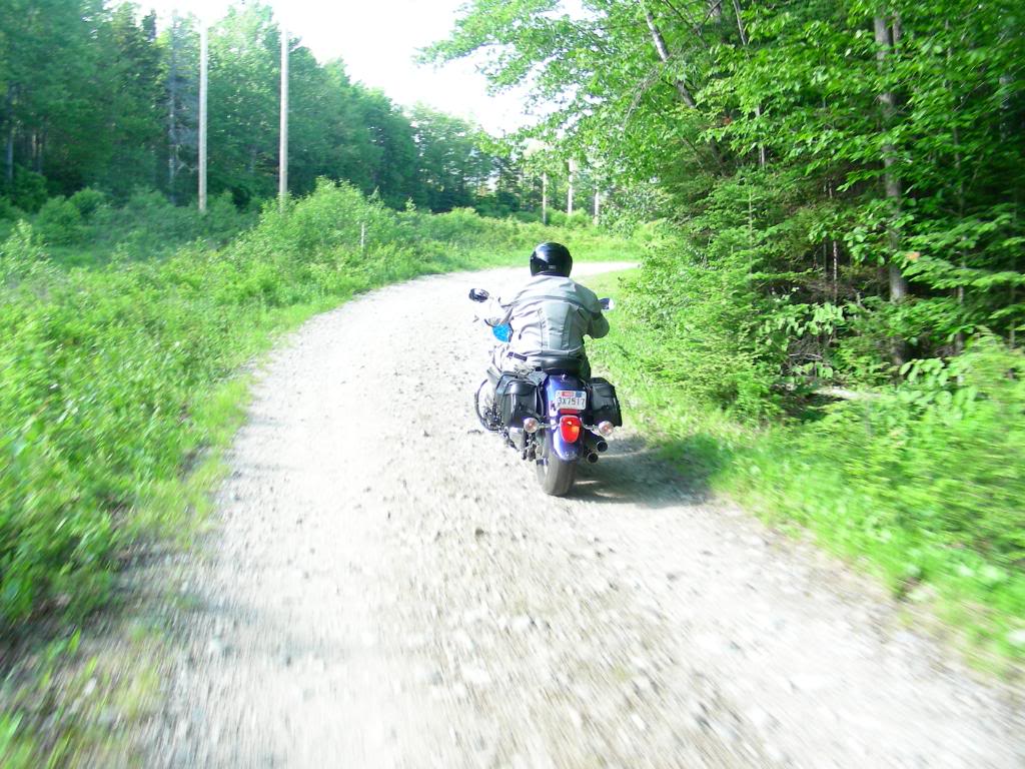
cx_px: 512
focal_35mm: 38
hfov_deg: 49.0
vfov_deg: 37.7
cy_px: 384
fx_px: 1125
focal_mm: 6.3
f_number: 3.5
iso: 50
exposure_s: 1/55.6
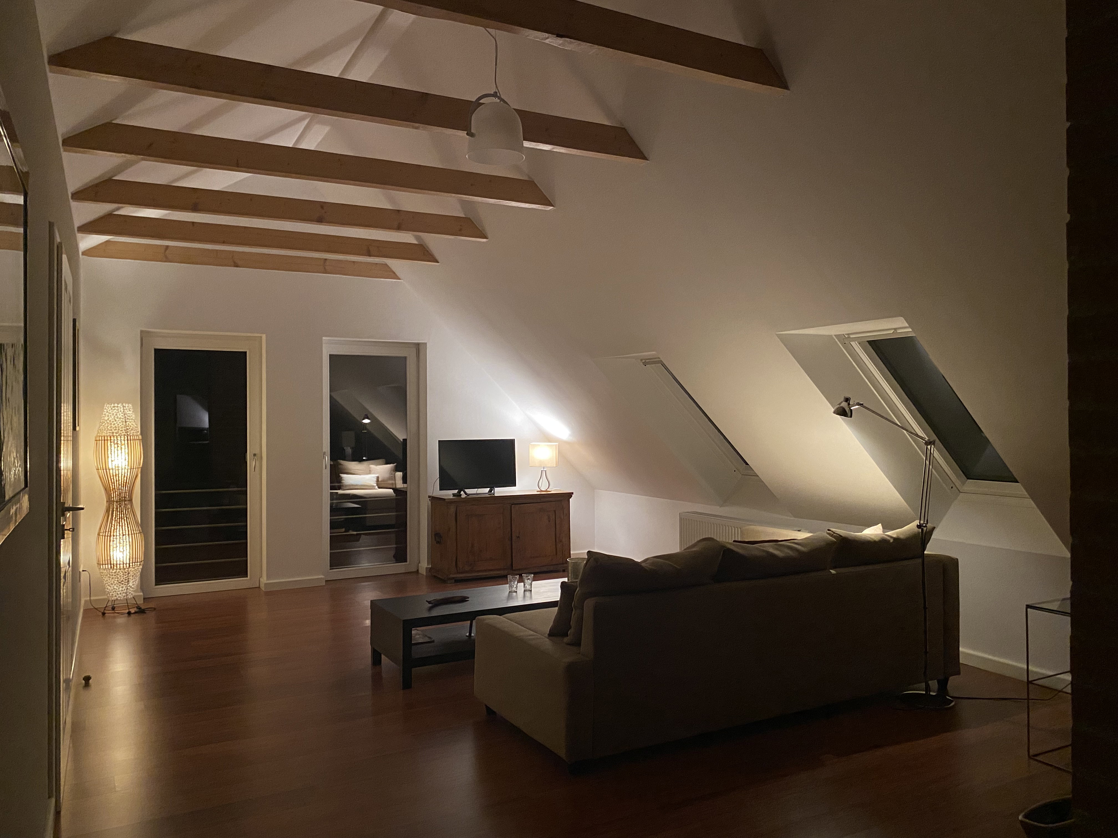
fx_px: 840
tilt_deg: +0.2
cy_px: 419
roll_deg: -0.4
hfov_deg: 67.3
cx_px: 559
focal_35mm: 26
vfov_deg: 53.1
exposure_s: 1/50
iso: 400
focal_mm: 4.25
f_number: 1.8
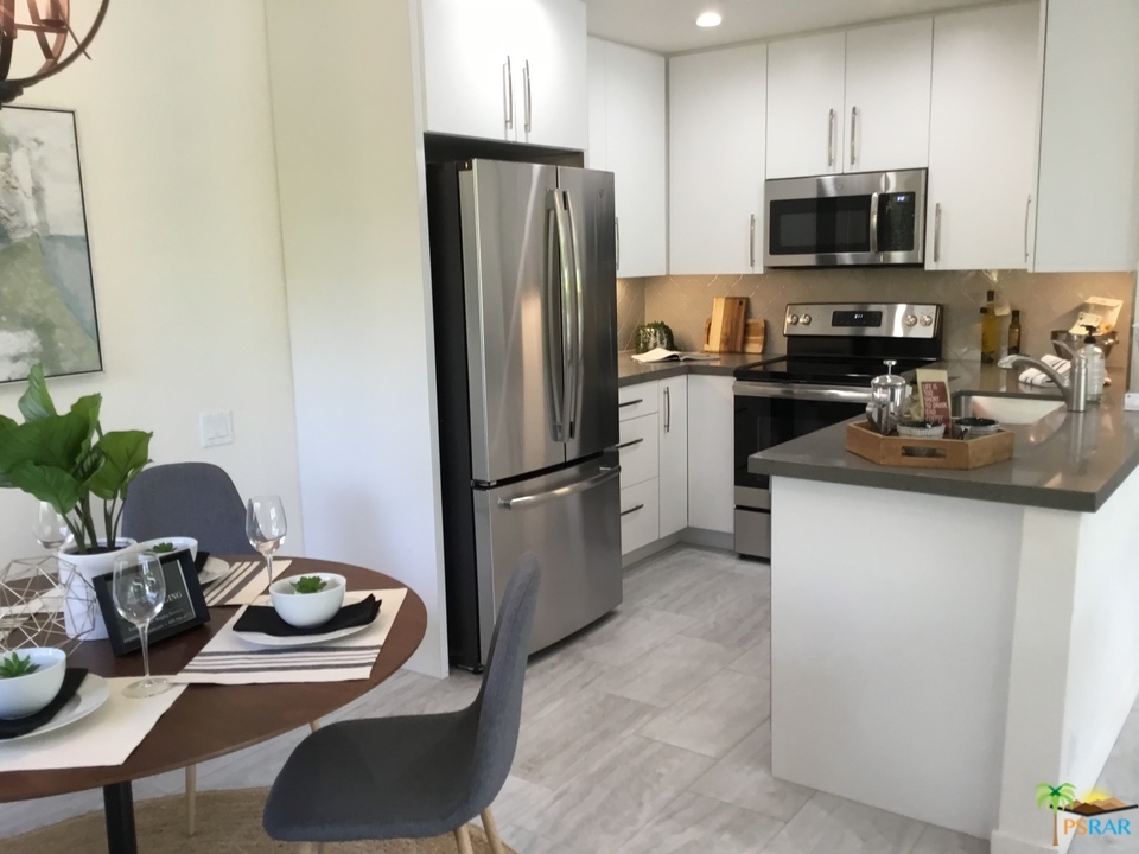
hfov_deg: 58.4
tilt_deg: -12.2
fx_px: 1020
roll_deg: +2.0
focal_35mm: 31
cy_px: 427
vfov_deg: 45.4
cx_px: 570
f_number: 2.4
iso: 50
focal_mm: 3.3
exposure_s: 1/30
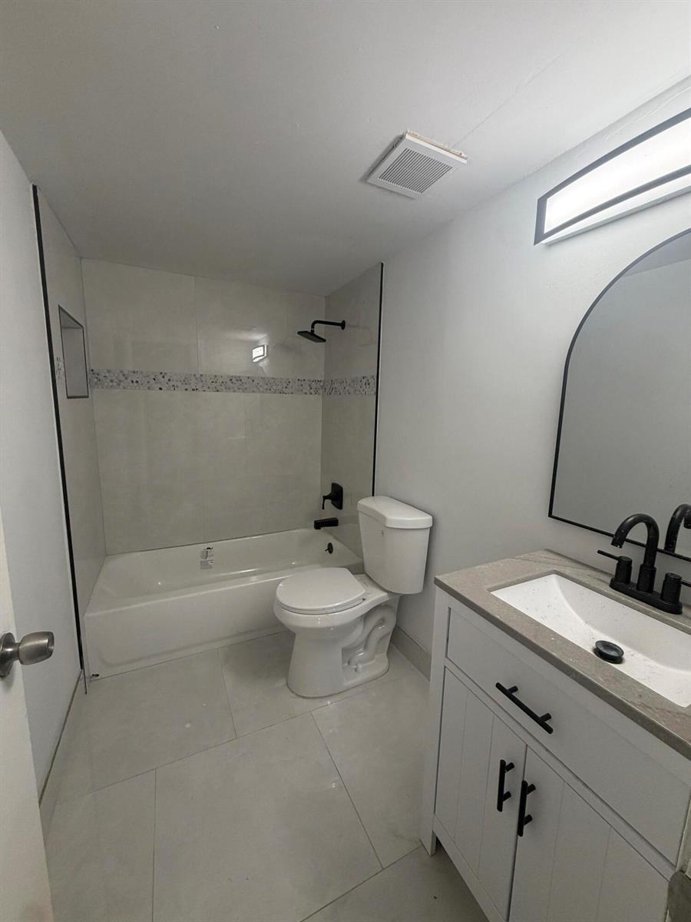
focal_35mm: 14
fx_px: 373
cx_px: 346
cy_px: 461
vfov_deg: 102.1
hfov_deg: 85.7
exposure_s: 1/120
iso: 125
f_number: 2.2
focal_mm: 2.22
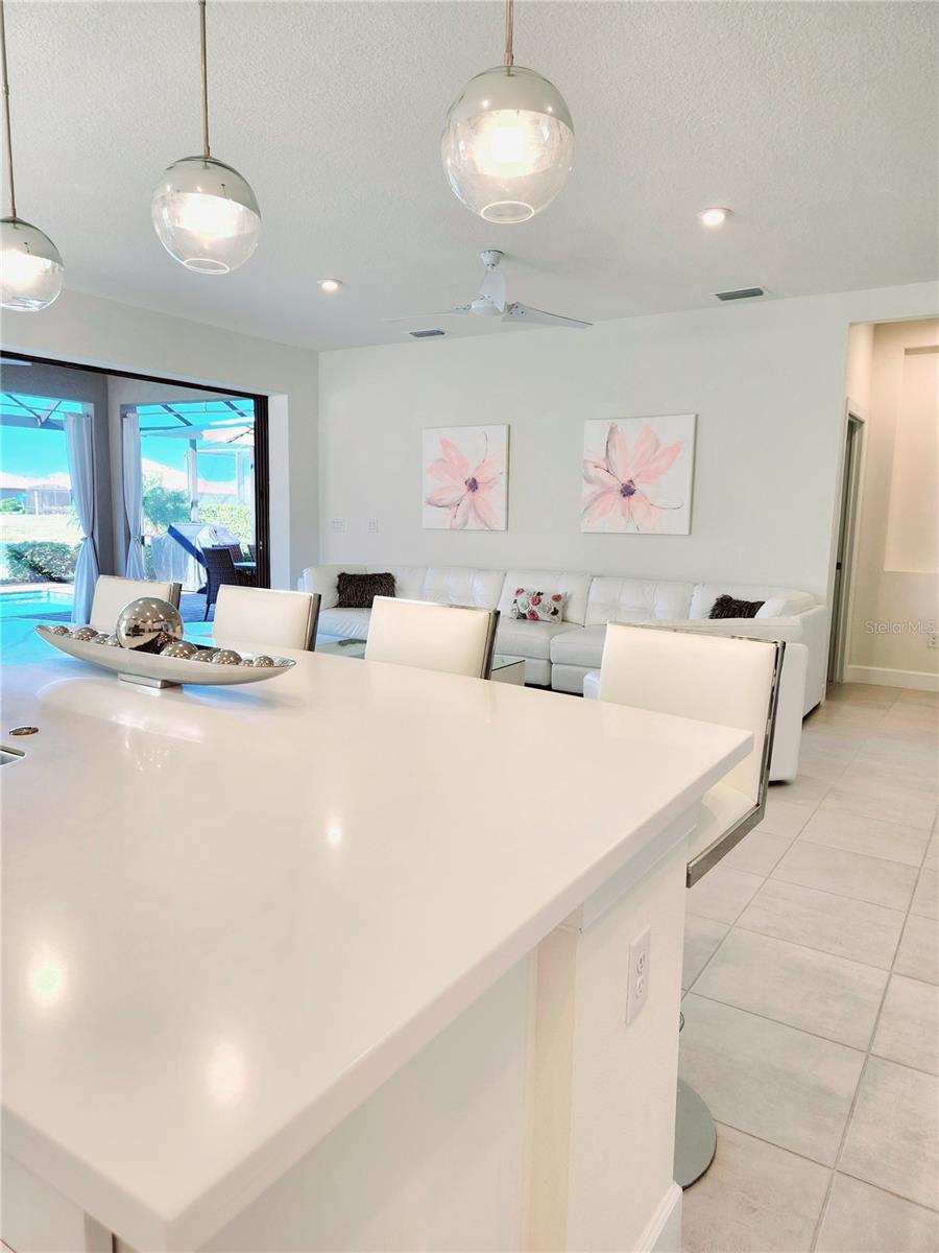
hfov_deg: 58.9
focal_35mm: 23
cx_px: 470
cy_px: 626
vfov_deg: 73.9
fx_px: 832
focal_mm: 5.4
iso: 25
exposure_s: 1/120
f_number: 1.8
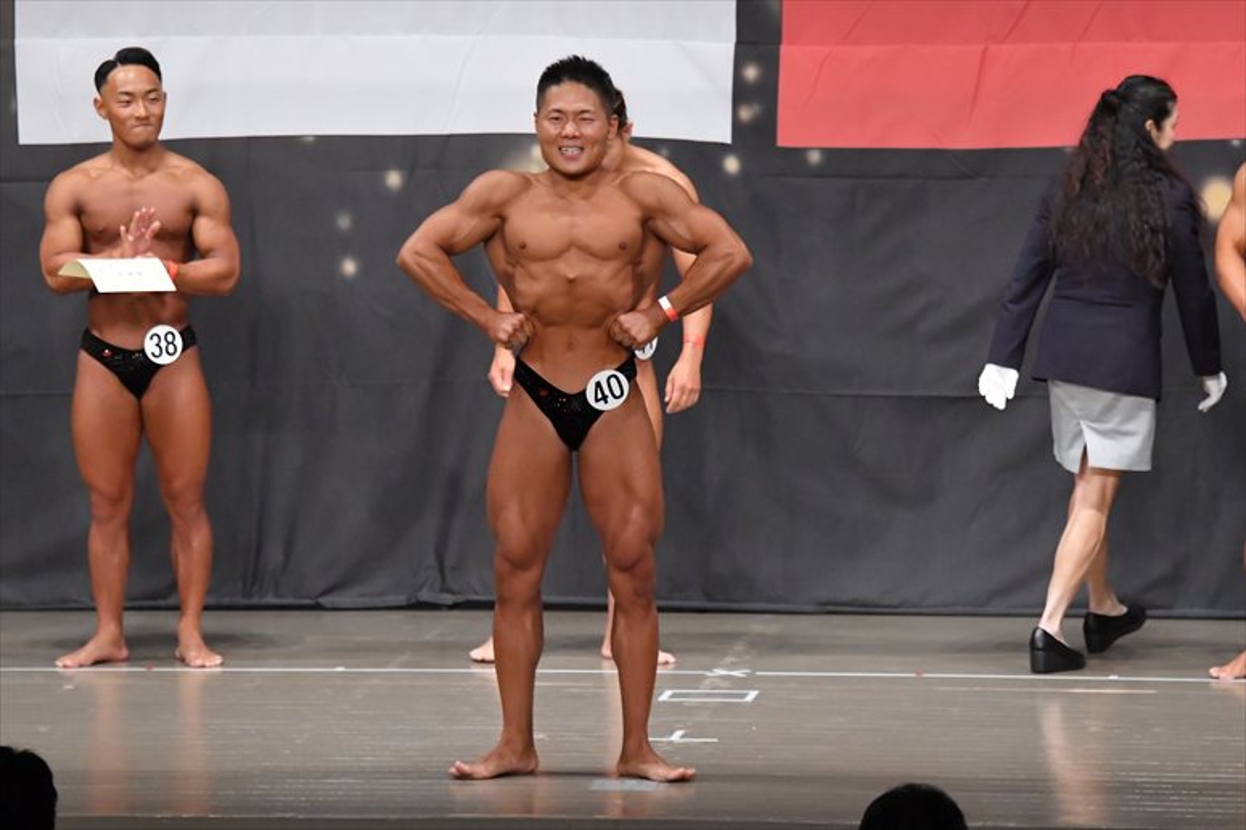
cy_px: 415
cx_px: 623
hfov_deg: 10.2
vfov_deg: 6.8
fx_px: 6988
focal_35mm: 202
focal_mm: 135
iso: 6400
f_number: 5.6
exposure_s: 1/400
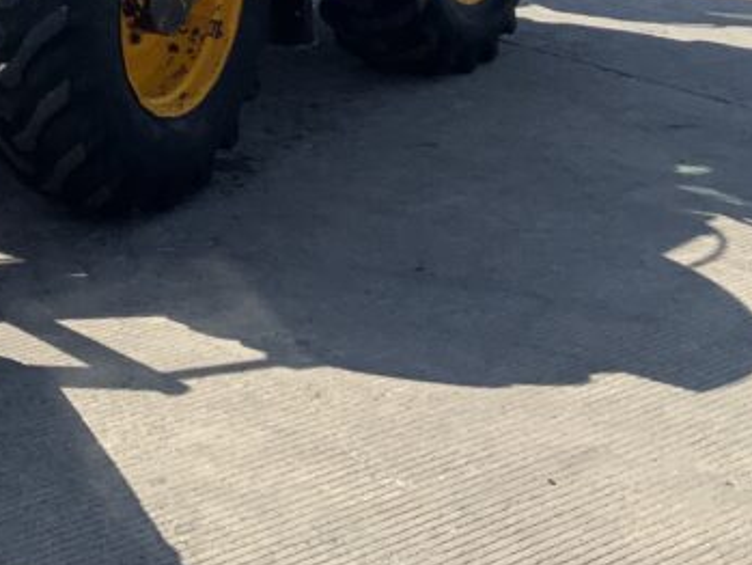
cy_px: -134
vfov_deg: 16.6
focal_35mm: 85
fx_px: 1847
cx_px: -32
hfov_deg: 22.0
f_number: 1.8
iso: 16
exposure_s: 1/1984
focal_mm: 3
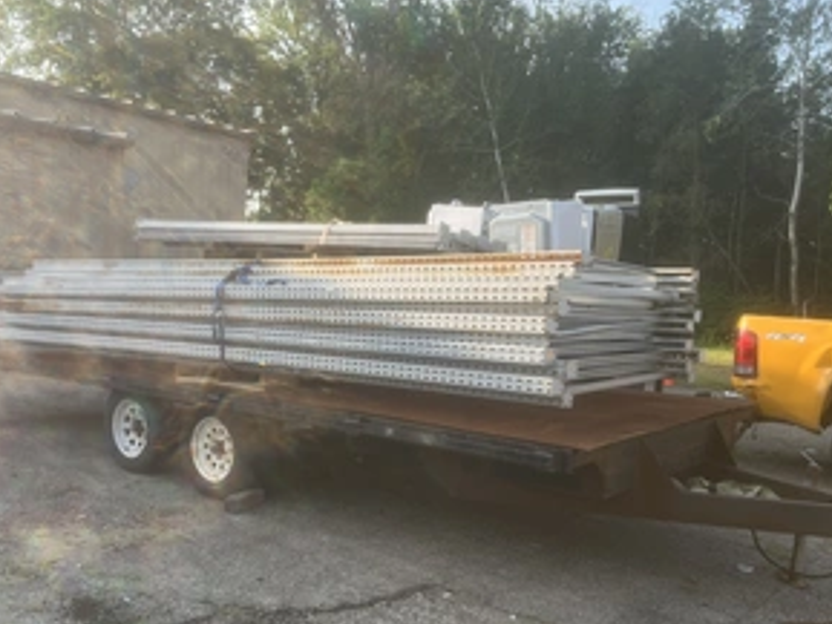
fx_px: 866
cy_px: 368
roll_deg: -2.4
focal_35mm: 36
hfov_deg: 51.0
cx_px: 334
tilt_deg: -5.7
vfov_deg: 39.5
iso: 50
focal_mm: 5.1
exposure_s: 1/878
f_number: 1.6
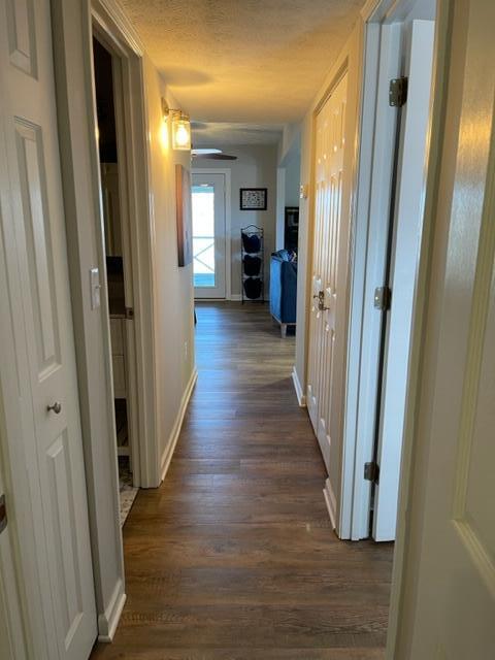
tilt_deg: -14.7
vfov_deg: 67.3
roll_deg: -0.6
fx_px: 496
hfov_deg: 53.1
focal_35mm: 26
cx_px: 248
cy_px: 330
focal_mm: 5.1
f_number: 1.6
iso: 125
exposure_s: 1/60
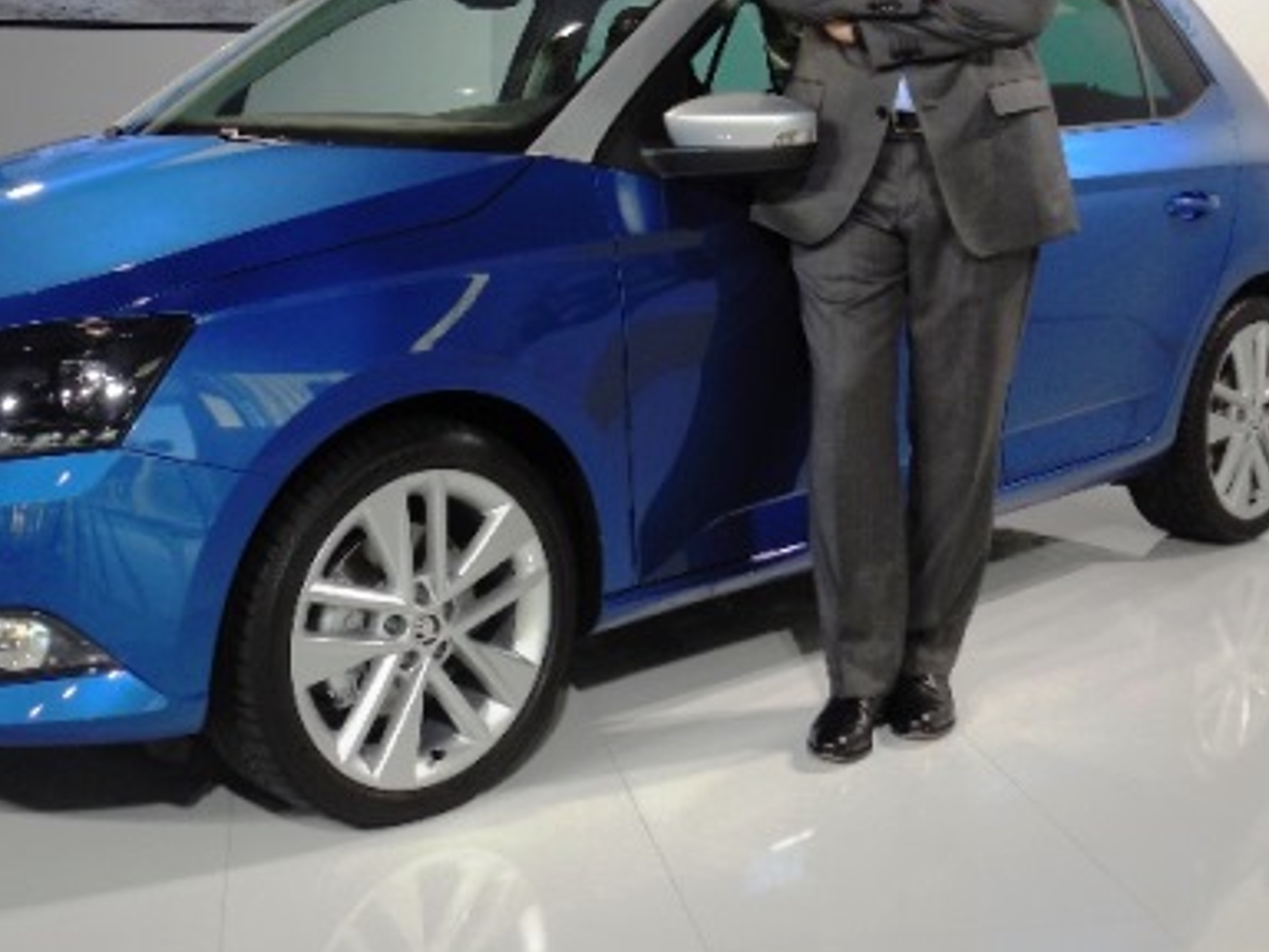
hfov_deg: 38.2
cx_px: 608
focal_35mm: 50
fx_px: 1833
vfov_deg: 28.9
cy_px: 298
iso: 125
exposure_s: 1/160
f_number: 3.8
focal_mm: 5.3
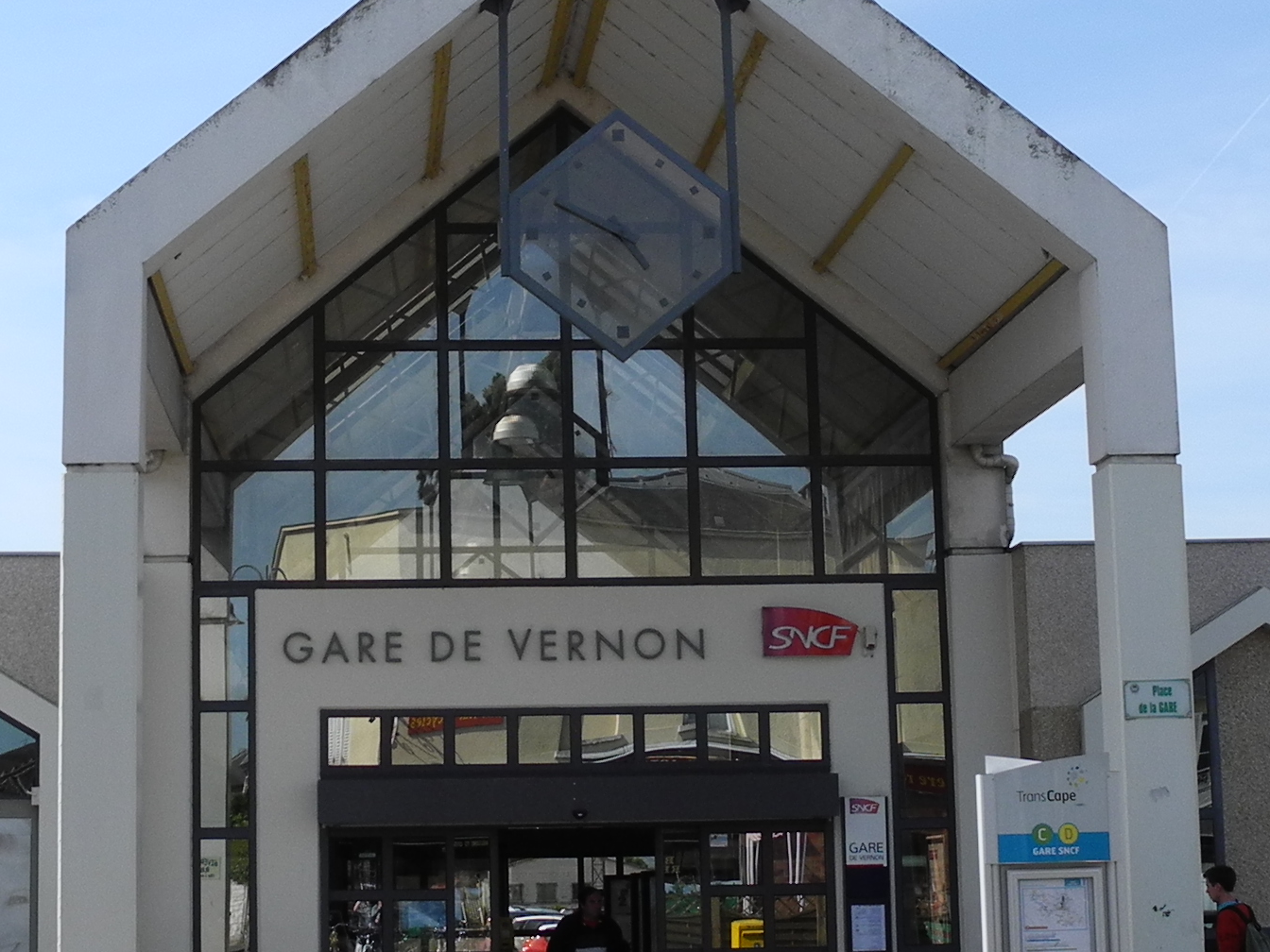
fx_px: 2788
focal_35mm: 76
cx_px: 459
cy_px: 383
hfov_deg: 25.6
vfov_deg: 19.4
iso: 100
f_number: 3.5
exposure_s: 1/1076
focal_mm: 6
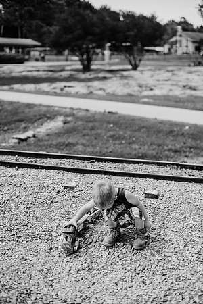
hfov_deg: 27.0
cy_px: 152
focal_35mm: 50
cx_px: 102
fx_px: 423
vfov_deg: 39.6
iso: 200
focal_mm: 50
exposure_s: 1/2500
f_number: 2.2
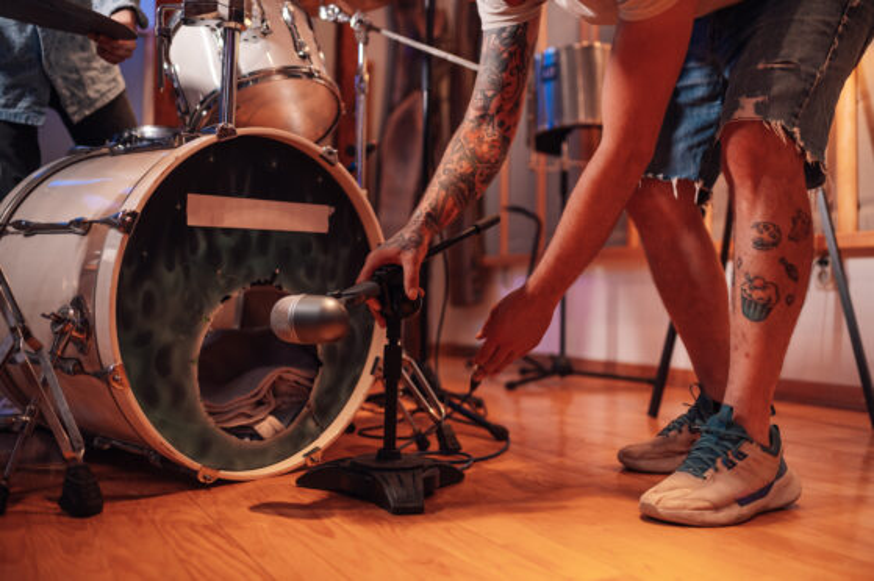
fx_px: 849
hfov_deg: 54.5
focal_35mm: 35
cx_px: 437
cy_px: 290
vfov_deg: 37.8
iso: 400
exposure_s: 1/125
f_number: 1.8
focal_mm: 35
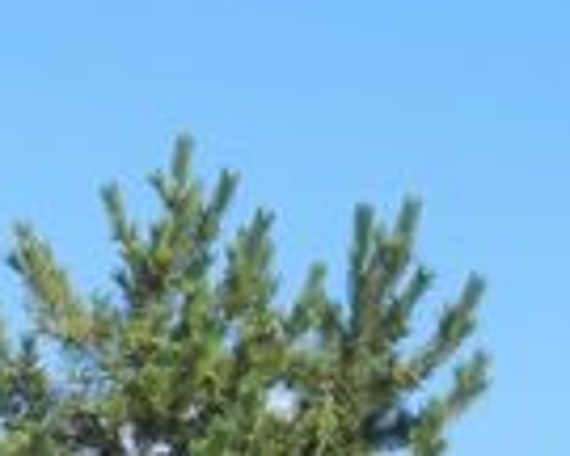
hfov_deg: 9.6
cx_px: 992
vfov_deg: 7.9
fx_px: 3256
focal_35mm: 193
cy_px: 602
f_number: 4
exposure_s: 1/800
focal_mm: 6.7
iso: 160
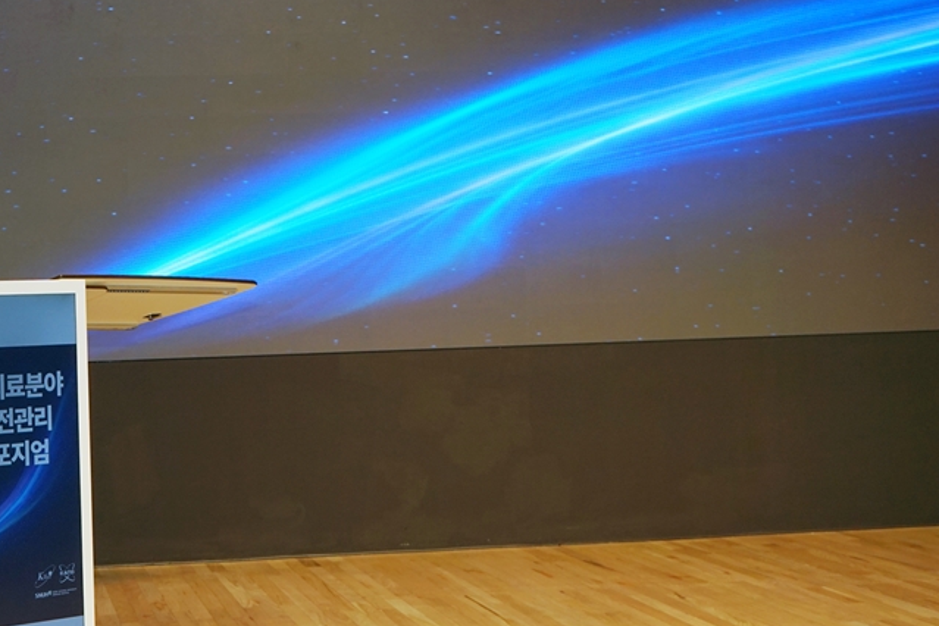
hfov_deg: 27.6
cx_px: 217
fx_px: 1878
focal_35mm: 72
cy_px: 171
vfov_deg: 18.8
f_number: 7.1
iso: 400
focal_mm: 46
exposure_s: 1/100
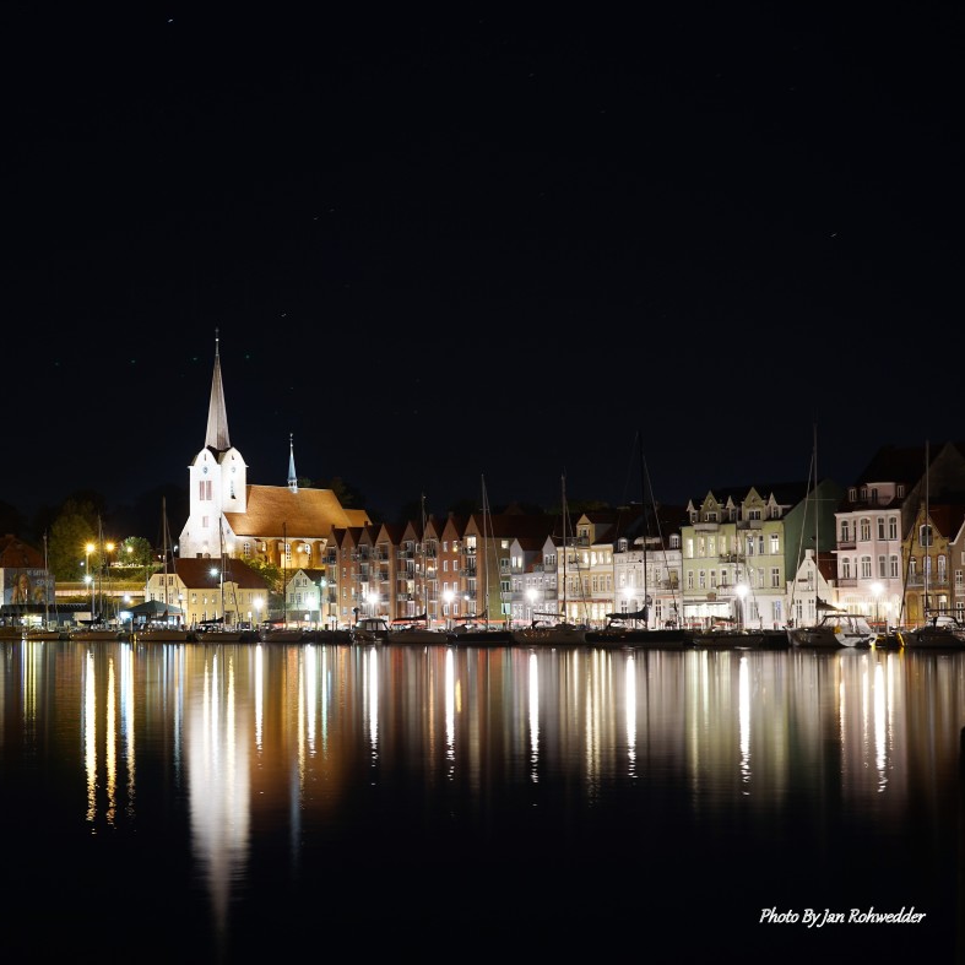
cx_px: 254
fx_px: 2208
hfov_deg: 24.4
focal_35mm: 70
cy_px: 476
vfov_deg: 24.7
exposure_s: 30
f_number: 6.3
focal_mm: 54
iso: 100
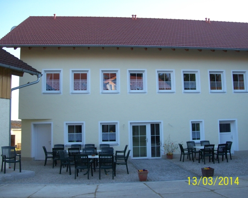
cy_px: 100
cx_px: 124
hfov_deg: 48.0
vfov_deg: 39.1
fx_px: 279
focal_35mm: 38
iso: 80
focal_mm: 6
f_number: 2.7
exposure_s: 1/209
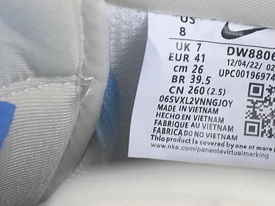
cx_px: 271
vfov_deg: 9.8
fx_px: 1200
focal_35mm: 151
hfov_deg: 12.9
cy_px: 90
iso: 160
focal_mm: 50
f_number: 7.1
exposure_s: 1/80
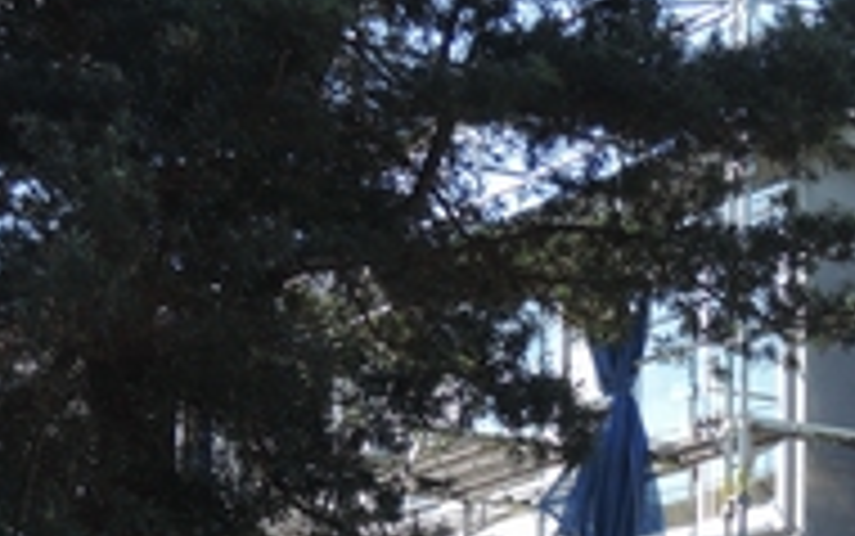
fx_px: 3218
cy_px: 527
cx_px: 814
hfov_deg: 14.9
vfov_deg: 9.5
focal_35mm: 138
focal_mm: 11.8
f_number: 4.5
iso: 80
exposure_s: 1/200
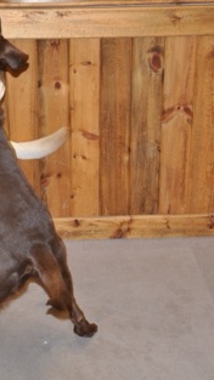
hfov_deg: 15.6
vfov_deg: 27.5
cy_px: 189
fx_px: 777
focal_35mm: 77
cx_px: 71
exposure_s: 1/60
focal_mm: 32
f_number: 4.2
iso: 800
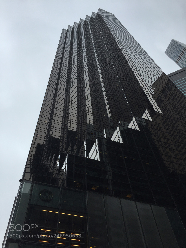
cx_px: 93
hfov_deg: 48.2
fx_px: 208
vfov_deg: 61.7
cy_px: 124
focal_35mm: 29
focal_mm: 4.15
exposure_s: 1/1721
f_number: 2.2
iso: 32
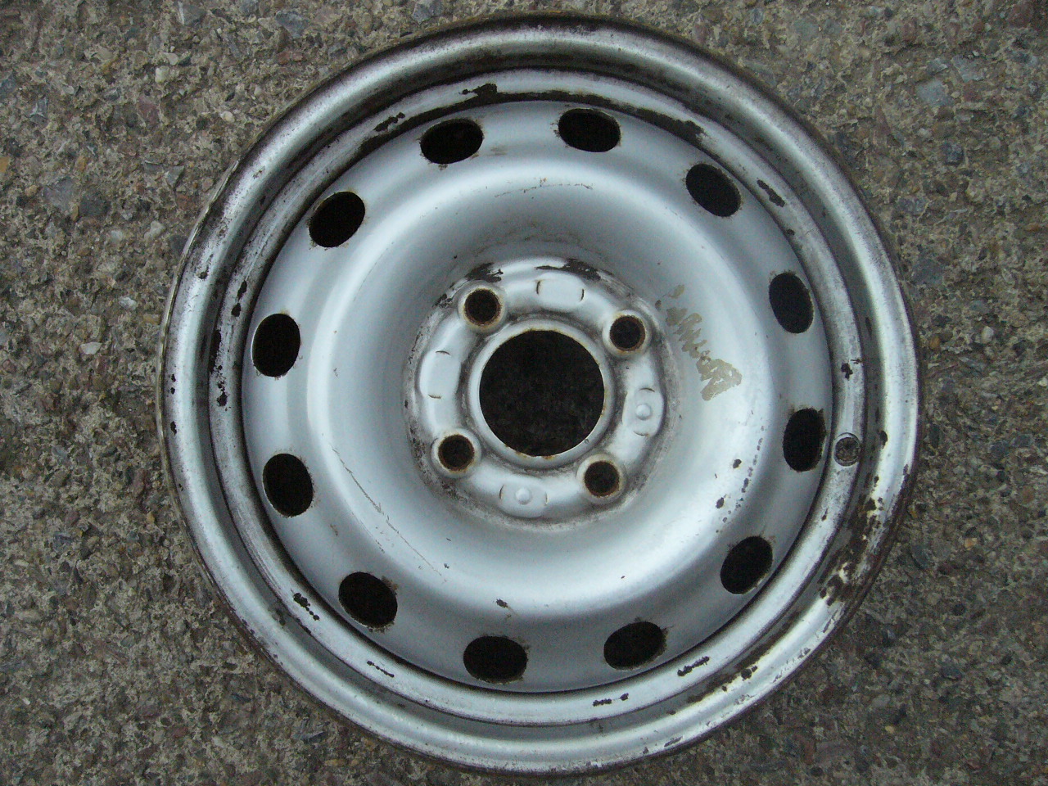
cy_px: 393
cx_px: 524
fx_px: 1060
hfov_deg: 52.6
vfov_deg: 40.7
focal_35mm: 35
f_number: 5.6
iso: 400
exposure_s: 1/400
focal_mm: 5.8
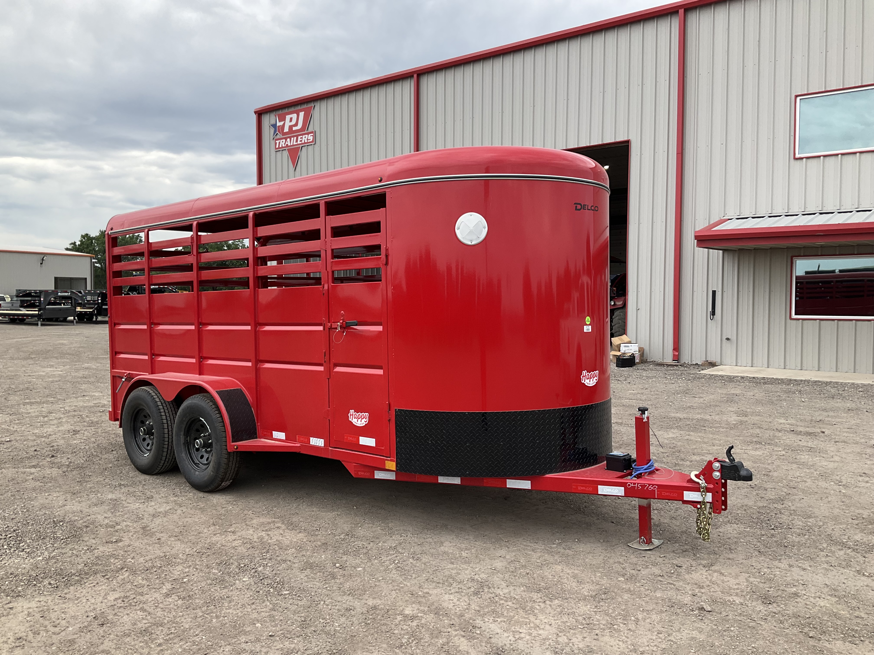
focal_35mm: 29
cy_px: 328
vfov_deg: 48.2
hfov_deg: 61.7
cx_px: 437
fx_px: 732
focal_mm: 3
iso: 25
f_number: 1.8
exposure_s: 1/606
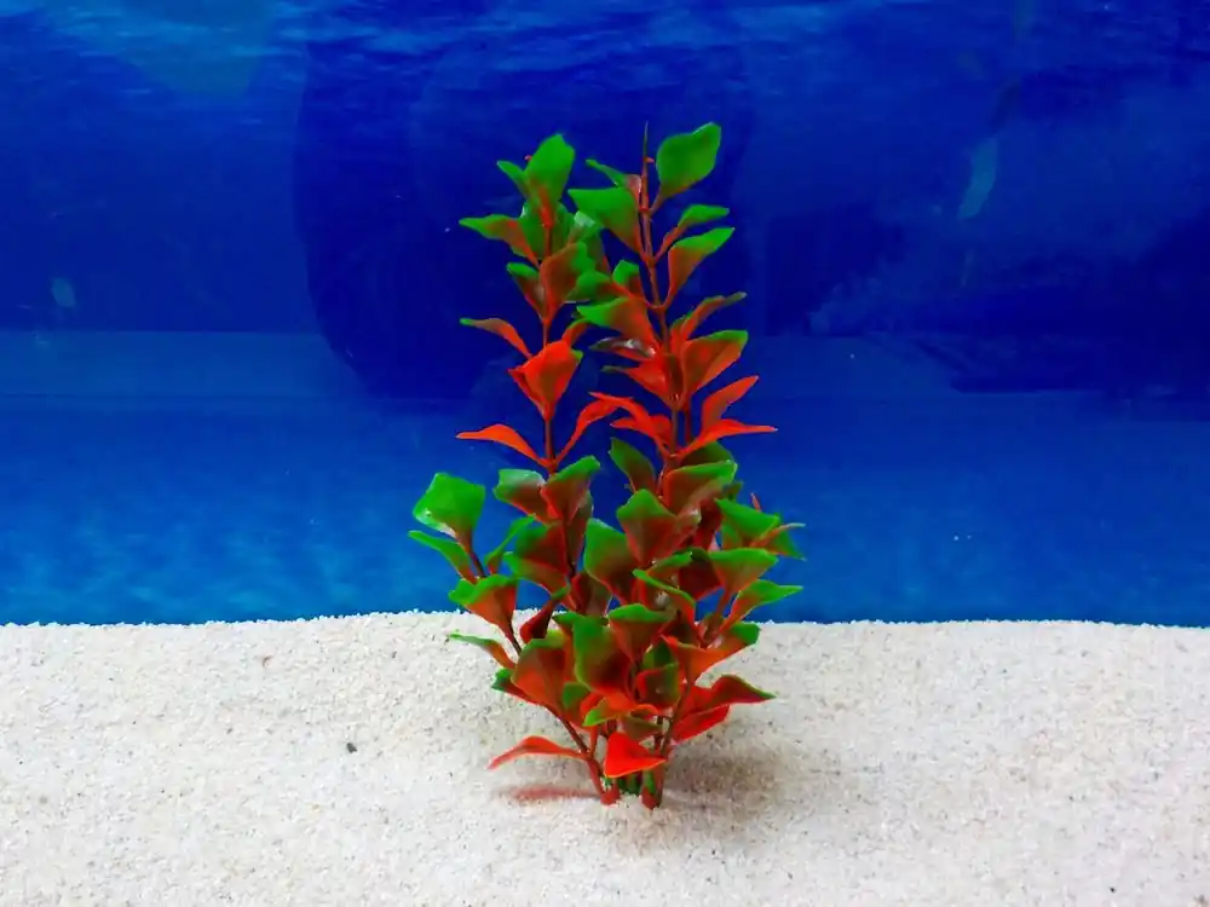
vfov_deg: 46.8
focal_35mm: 30
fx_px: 1049
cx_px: 605
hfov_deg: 60.0
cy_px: 454
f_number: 3.3
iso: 320
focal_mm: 4.1
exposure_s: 1/30
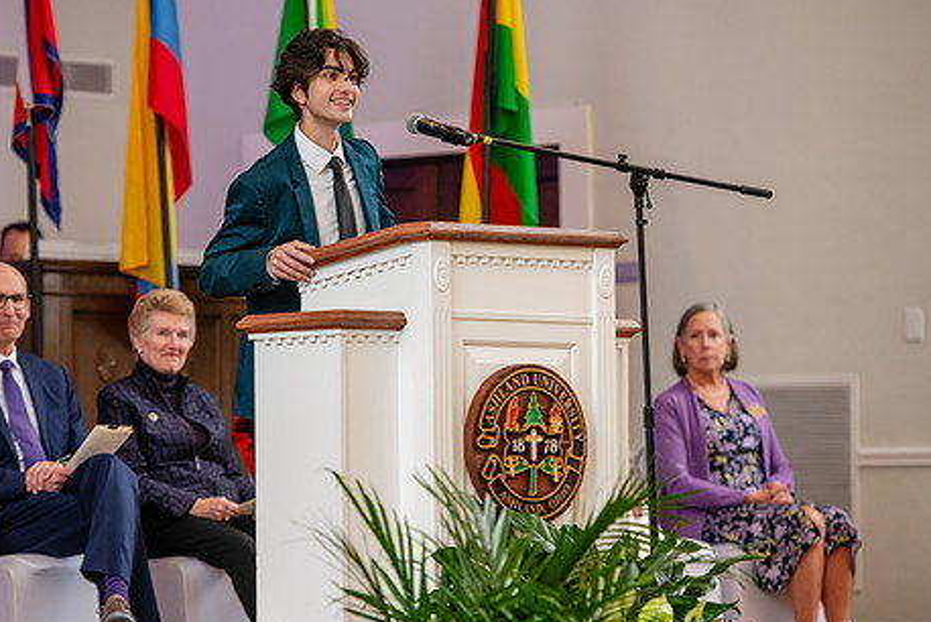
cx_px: 358
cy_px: 310
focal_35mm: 190
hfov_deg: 10.8
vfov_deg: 7.2
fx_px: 4917
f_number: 3.5
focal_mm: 150
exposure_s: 1/200
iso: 1250
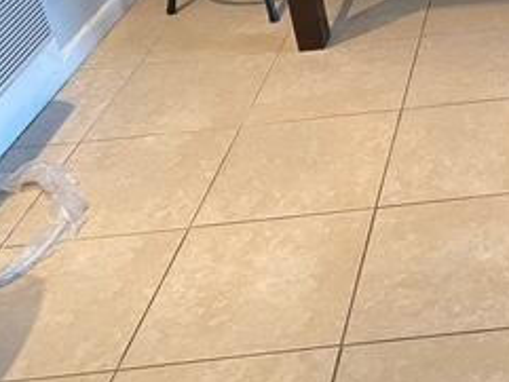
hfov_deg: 25.4
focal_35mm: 69
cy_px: -80
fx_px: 1015
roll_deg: +7.1
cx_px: 604
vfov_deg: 20.0
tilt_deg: -21.1
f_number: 1.8
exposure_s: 1/60
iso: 320
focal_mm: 4.25
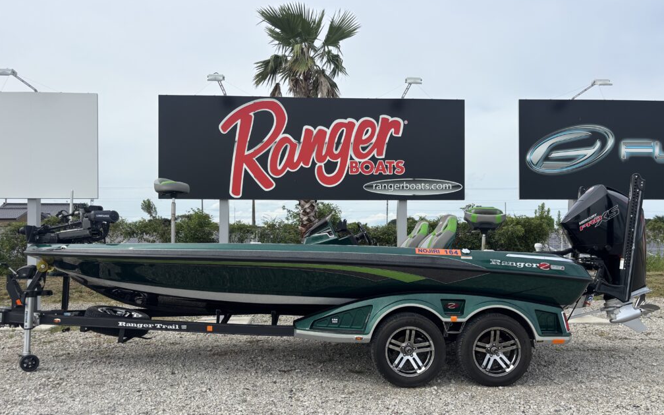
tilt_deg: +0.6
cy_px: 233
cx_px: 335
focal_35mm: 28
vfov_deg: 44.5
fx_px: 507
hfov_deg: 66.5
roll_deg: +0.4
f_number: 1.6
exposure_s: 1/3413
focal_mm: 5.96
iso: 50
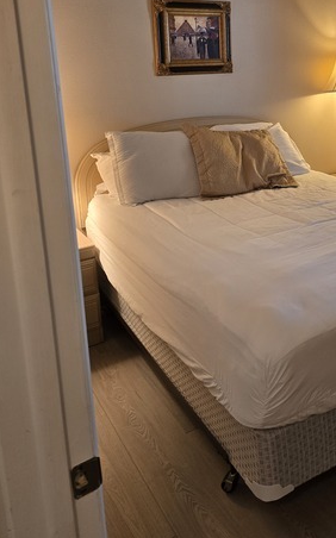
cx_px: 291
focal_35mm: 36
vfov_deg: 52.4
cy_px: 157
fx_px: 528
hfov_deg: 33.7
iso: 200
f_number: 1.7
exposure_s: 1/120
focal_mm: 6.3
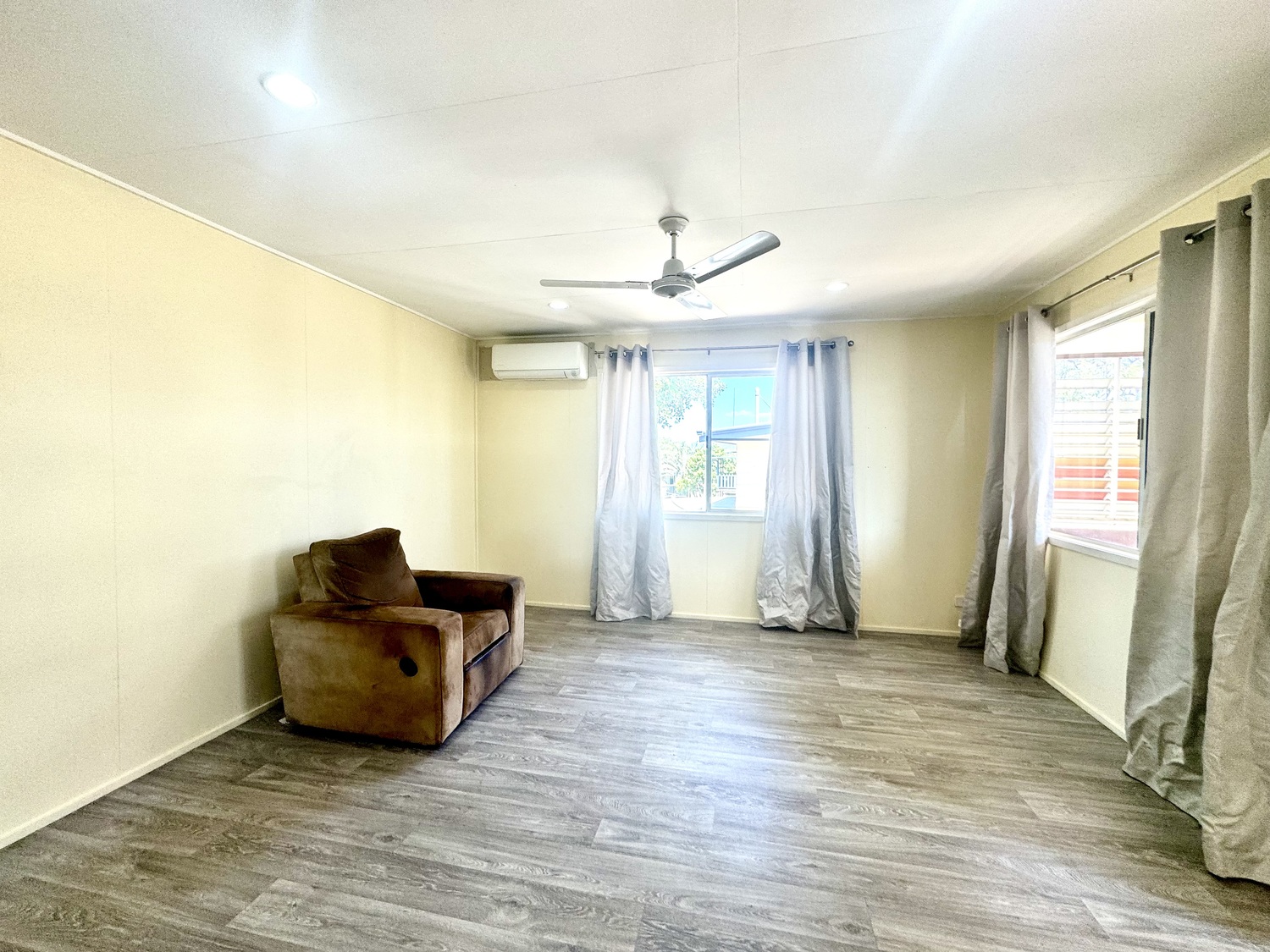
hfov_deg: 102.1
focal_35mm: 14
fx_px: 514
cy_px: 476
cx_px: 635
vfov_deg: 85.7
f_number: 2.2
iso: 80
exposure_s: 1/100
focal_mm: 2.22
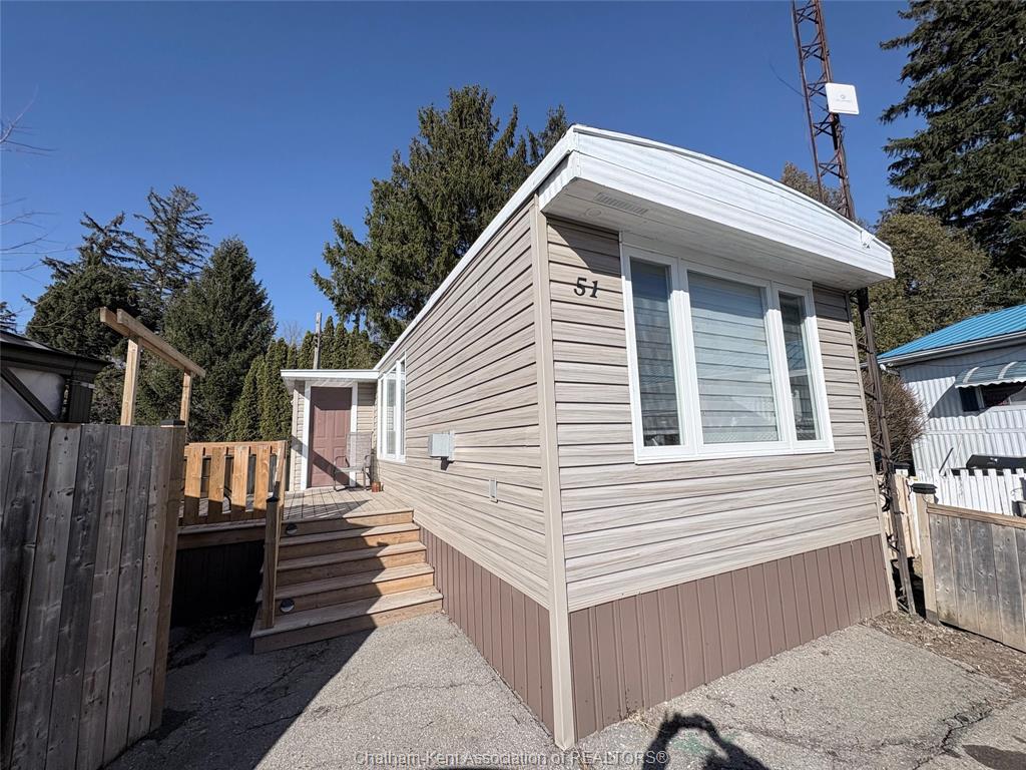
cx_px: 513
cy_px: 385
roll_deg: +1.8
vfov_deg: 85.7
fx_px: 415
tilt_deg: +9.1
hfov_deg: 102.1
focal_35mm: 14
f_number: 2.2
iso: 50
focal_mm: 2.22
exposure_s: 1/4132
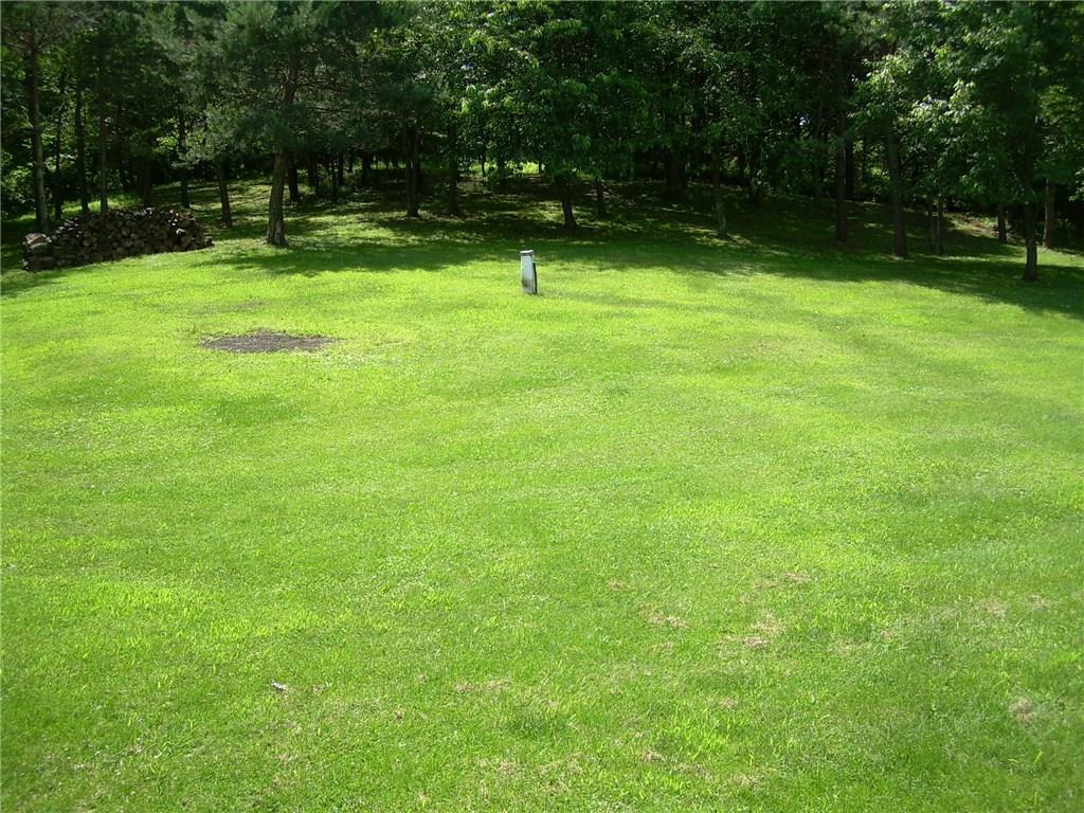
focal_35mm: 38
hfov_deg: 49.0
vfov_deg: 37.7
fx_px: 1190
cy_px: 406
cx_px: 542
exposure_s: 1/420
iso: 50
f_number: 2.8
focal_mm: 6.3
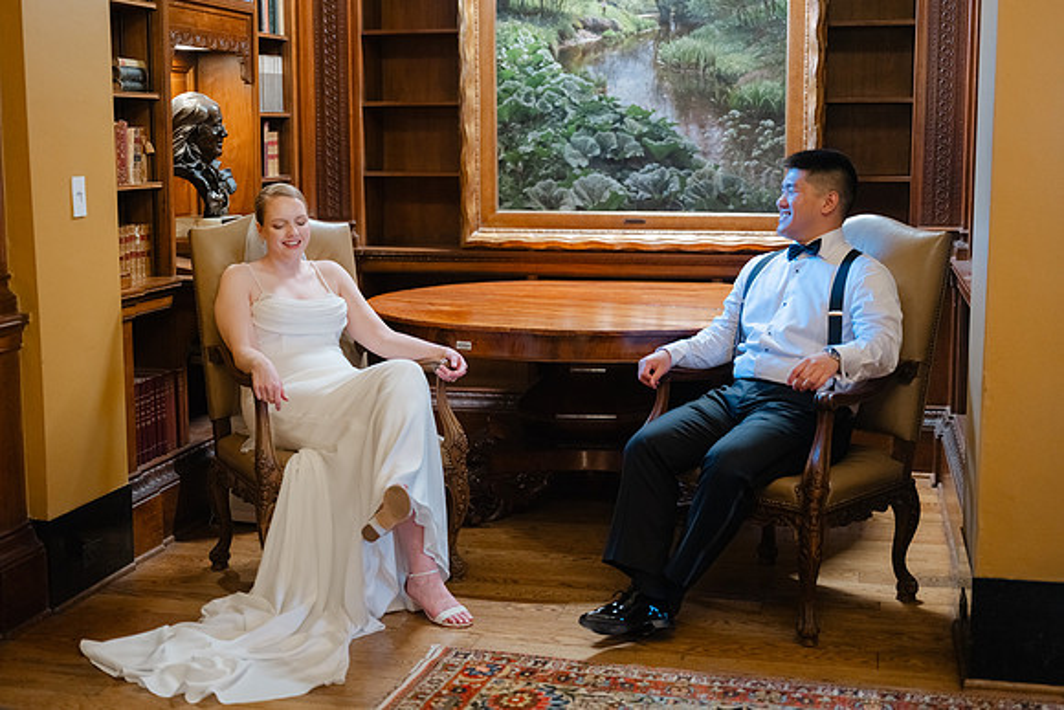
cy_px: 353
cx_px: 517
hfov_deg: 39.2
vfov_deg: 26.7
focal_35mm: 51
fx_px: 1494
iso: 3200
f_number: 1.7
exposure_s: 1/125
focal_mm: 55
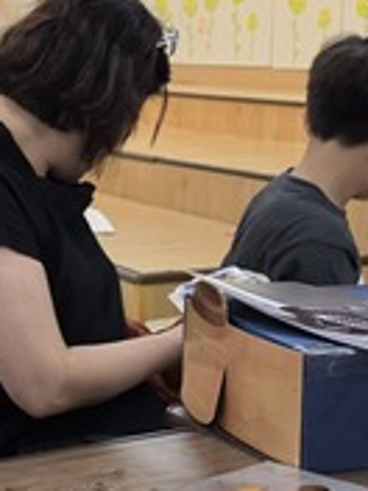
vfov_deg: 22.5
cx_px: -1
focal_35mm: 87
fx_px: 1233
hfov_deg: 16.6
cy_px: 223
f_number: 1.7
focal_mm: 6.3
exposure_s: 1/120
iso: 250
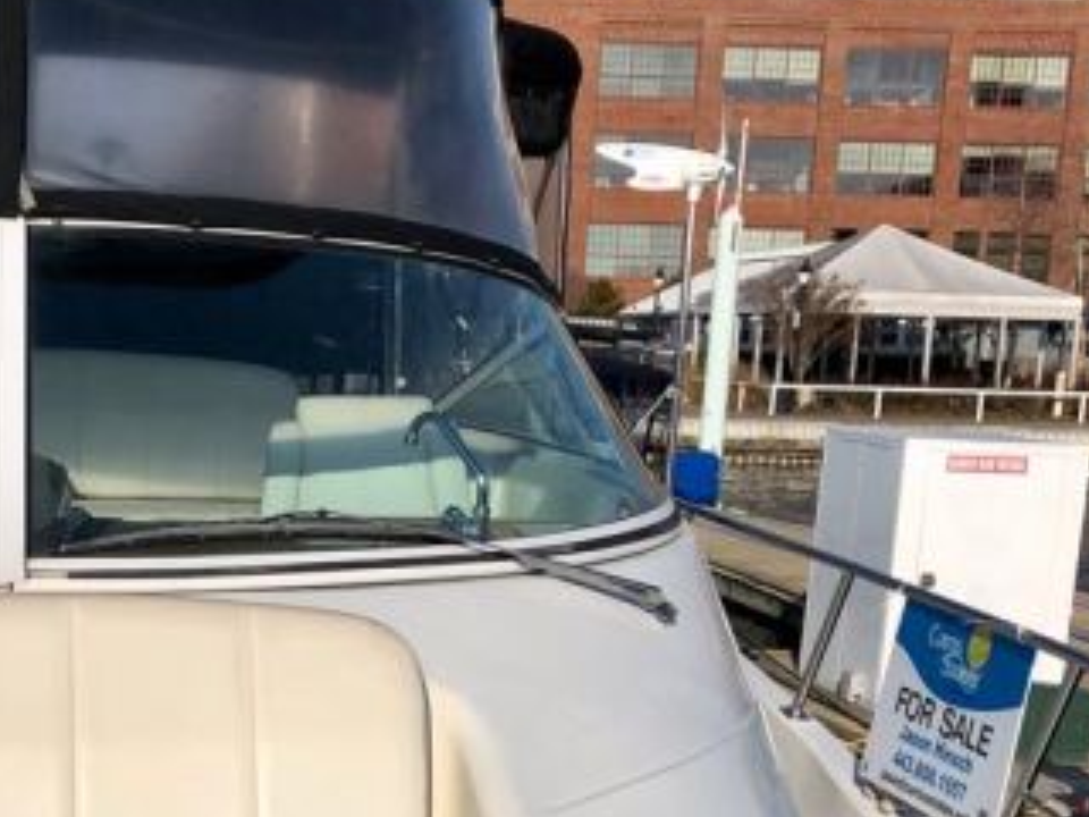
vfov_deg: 20.5
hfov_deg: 26.5
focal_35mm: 70
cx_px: 41
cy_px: 756
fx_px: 2202
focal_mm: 3.99
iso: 25
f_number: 1.8
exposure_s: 1/6024
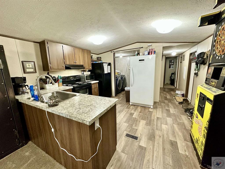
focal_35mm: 14
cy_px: 84
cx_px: 112
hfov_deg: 102.1
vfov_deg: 85.7
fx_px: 91
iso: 400
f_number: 2.2
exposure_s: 1/60
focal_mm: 2.22
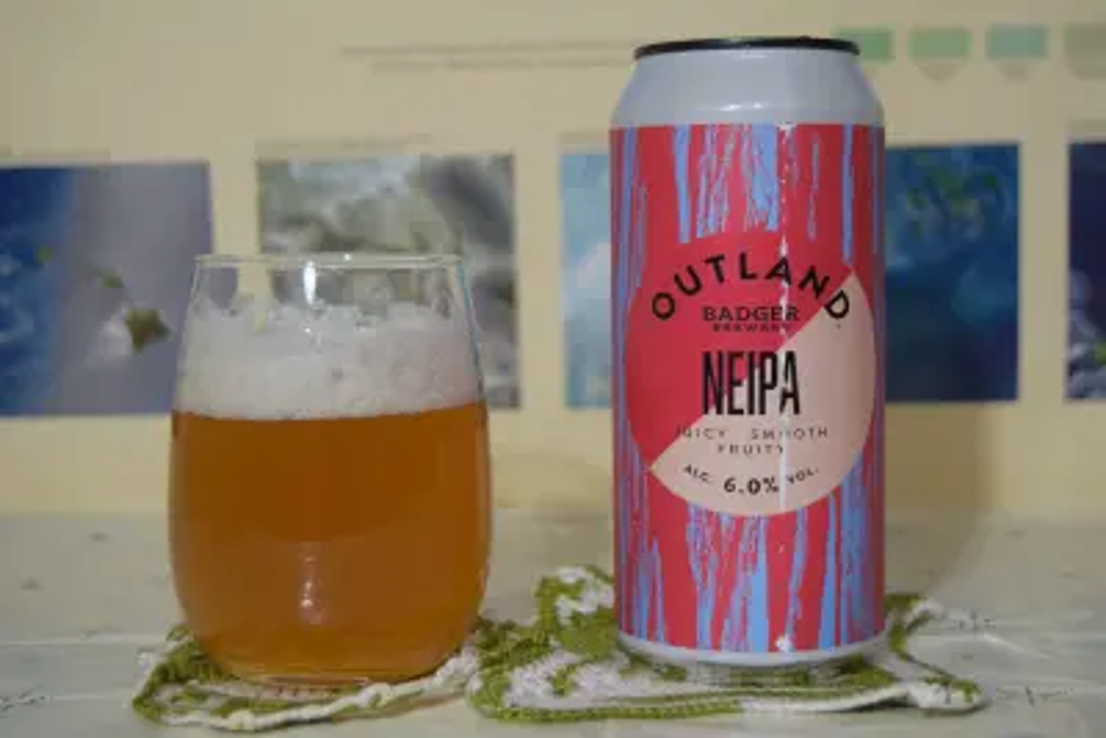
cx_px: 553
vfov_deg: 21.6
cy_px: 369
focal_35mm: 63
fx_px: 1936
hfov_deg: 31.9
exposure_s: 1/60
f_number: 5
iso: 1000
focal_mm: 42
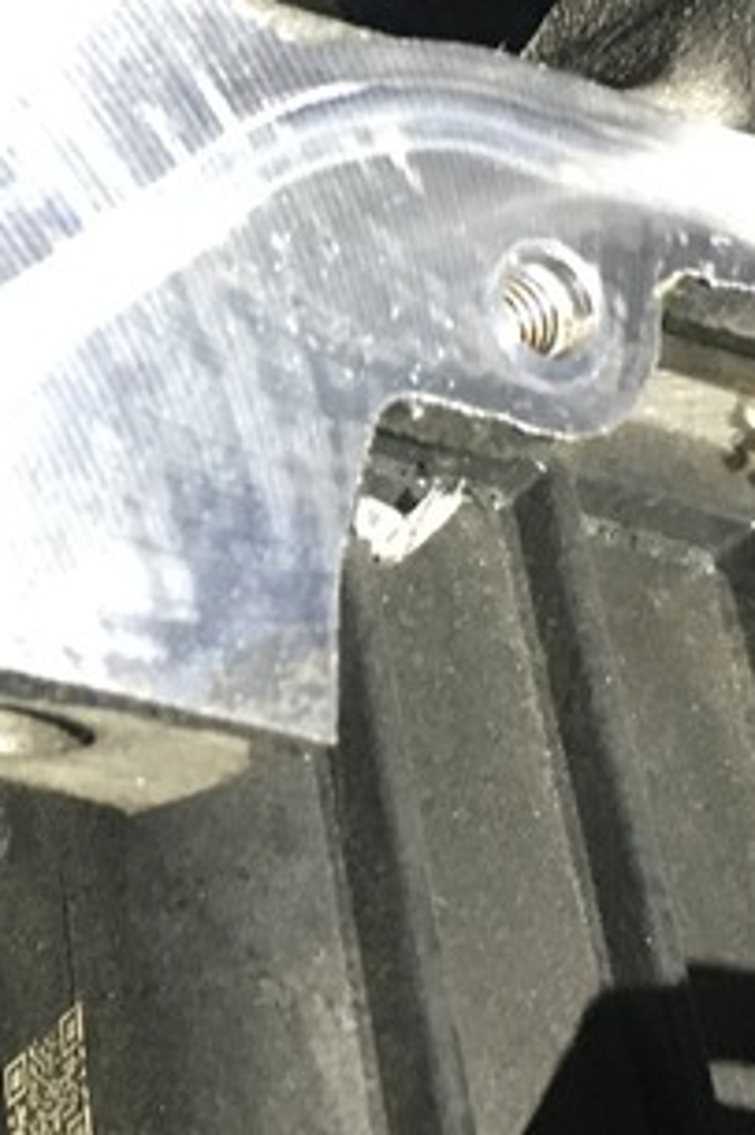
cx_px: 0
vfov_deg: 19.7
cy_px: 301
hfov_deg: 13.1
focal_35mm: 103
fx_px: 3244
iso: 200
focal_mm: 4.15
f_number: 2.2
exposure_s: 1/17
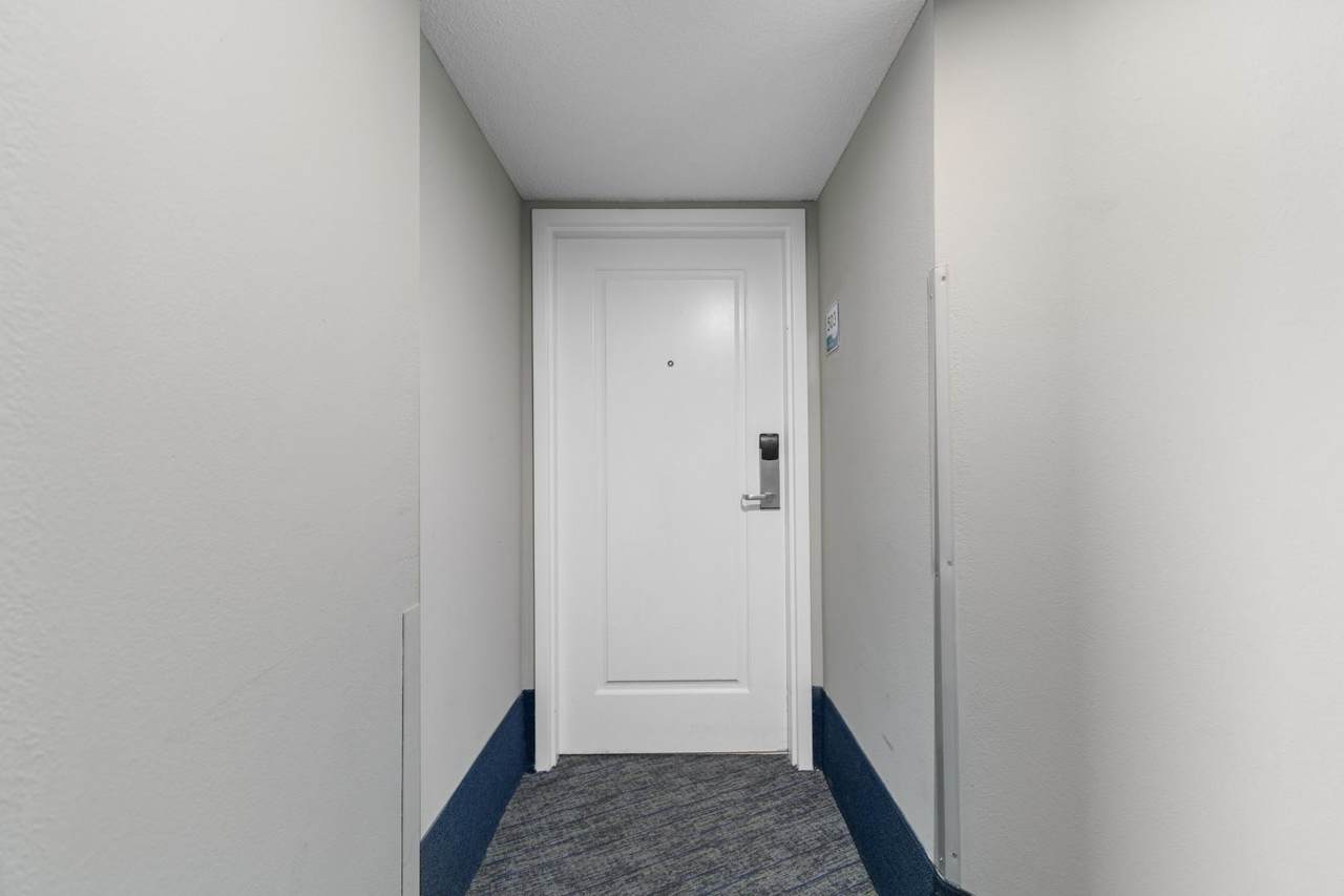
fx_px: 560
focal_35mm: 15
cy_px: 448
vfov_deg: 77.3
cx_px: 672
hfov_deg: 100.4
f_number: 4.5
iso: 100
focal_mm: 10
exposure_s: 1/3
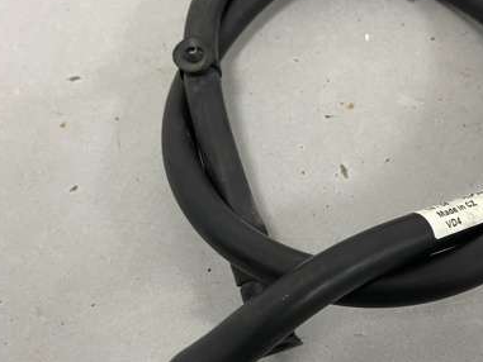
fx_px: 586
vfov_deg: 34.4
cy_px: 184
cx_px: 293
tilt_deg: -60.0
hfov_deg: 44.5
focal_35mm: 42
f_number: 1.6
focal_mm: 5.1
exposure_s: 1/50
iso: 100
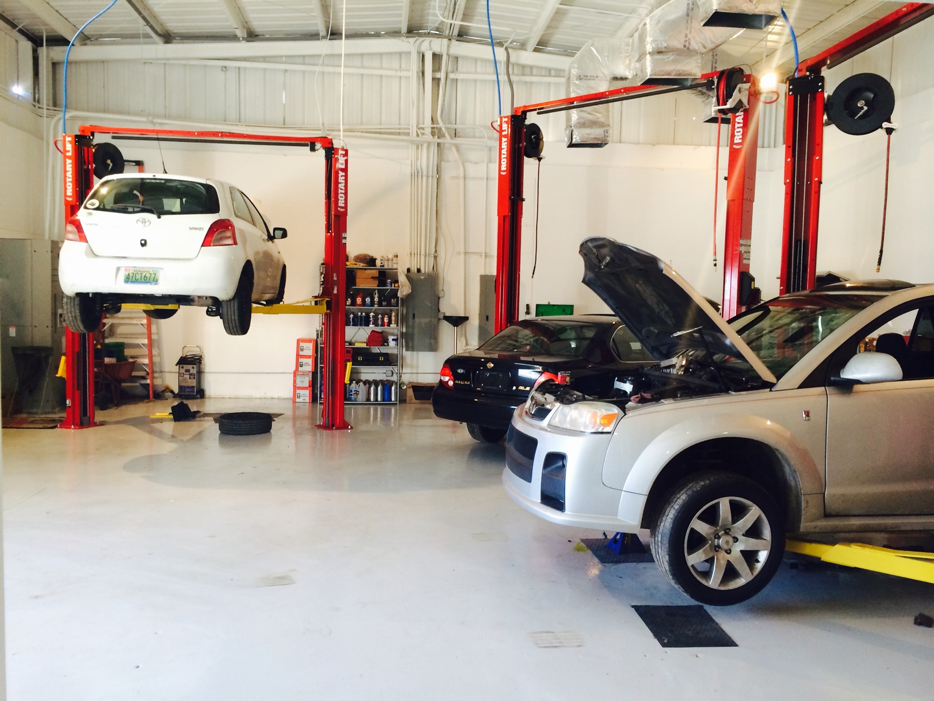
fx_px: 809
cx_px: 467
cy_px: 350
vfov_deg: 46.8
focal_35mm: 30
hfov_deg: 60.0
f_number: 2.2
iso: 80
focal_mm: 4.12
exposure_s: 1/30
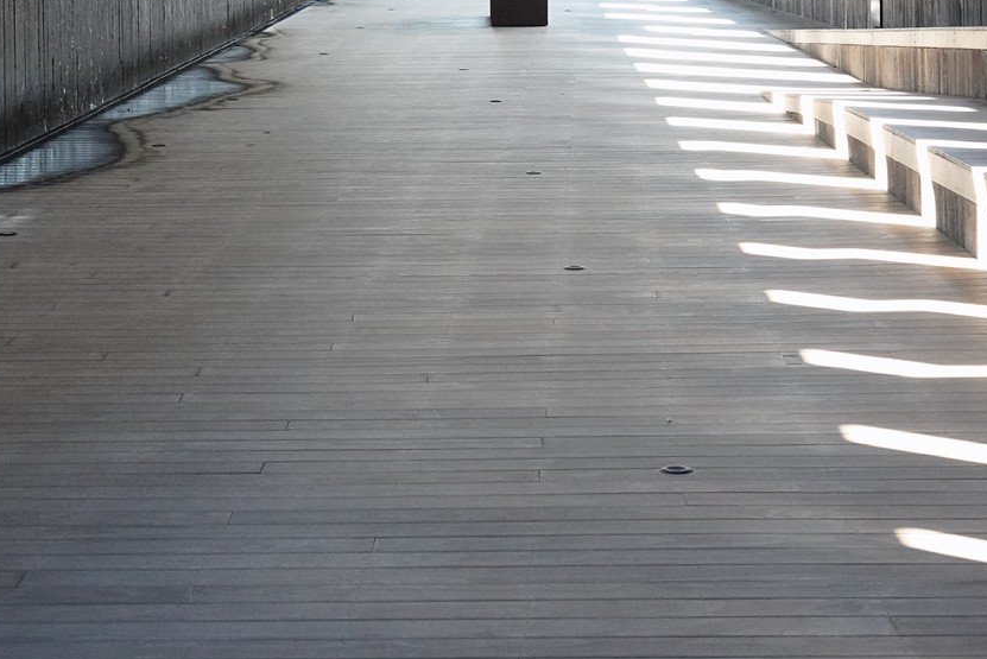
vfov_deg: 14.9
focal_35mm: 89
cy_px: -119
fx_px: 2441
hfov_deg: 22.9
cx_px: 469
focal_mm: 37
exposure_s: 1/100
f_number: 8
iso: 6400
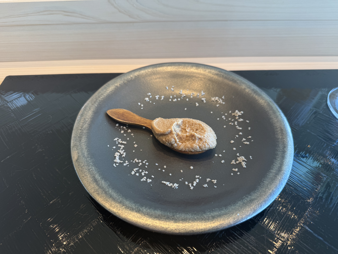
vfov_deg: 56.8
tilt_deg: -46.6
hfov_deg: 71.6
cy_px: 127
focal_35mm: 24
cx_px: 169
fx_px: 234
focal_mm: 6.76
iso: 100
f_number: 1.78
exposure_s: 1/100
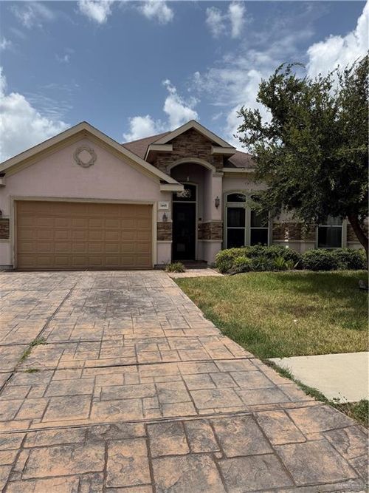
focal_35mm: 24
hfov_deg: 56.8
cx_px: 184
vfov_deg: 71.6
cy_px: 246
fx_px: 341
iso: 80
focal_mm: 6.76
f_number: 1.78
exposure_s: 1/9091
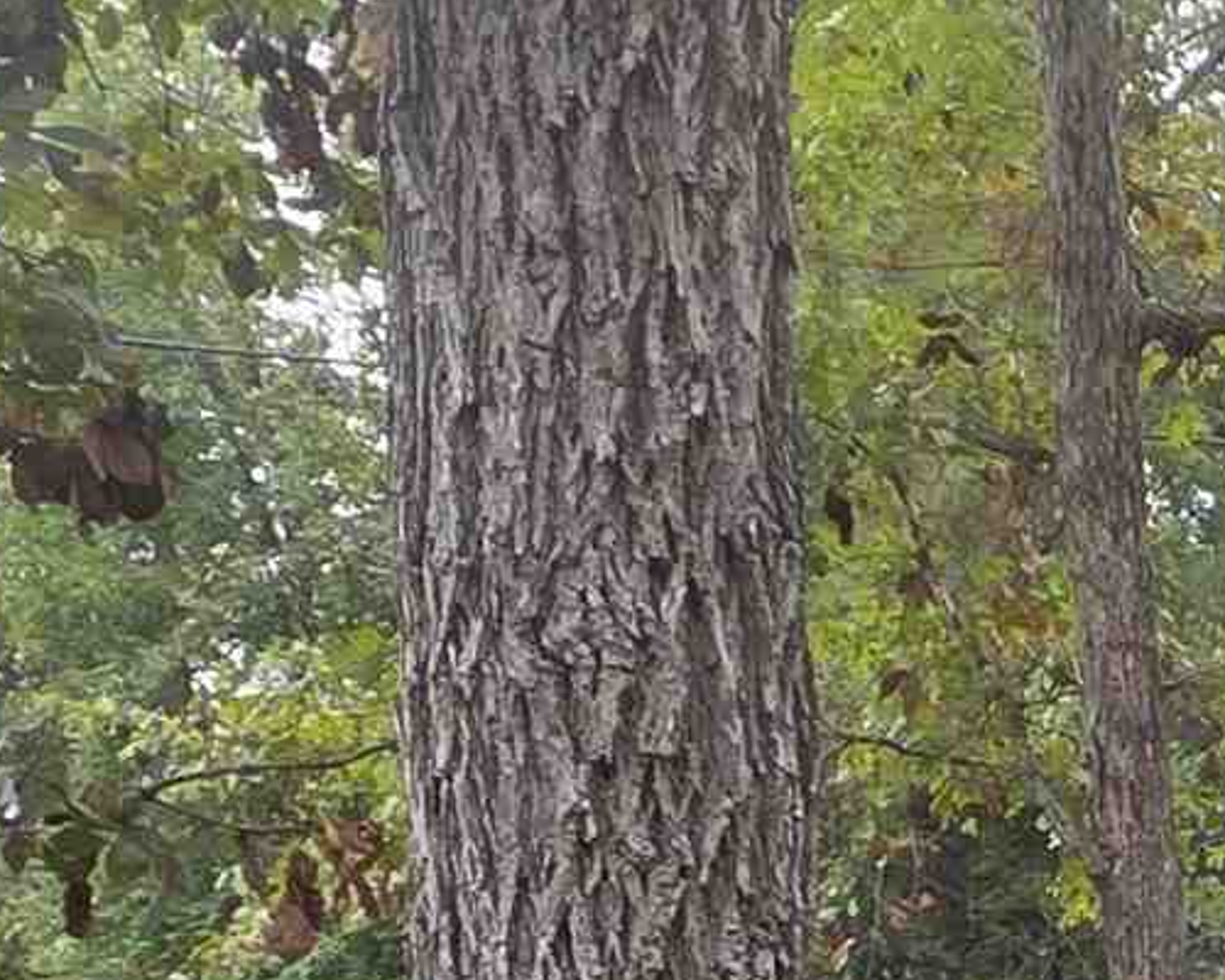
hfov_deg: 19.9
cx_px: 2004
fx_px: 2828
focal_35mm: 78
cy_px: 1681
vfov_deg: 16.8
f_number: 1.9
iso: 32
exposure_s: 1/120
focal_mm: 2.2
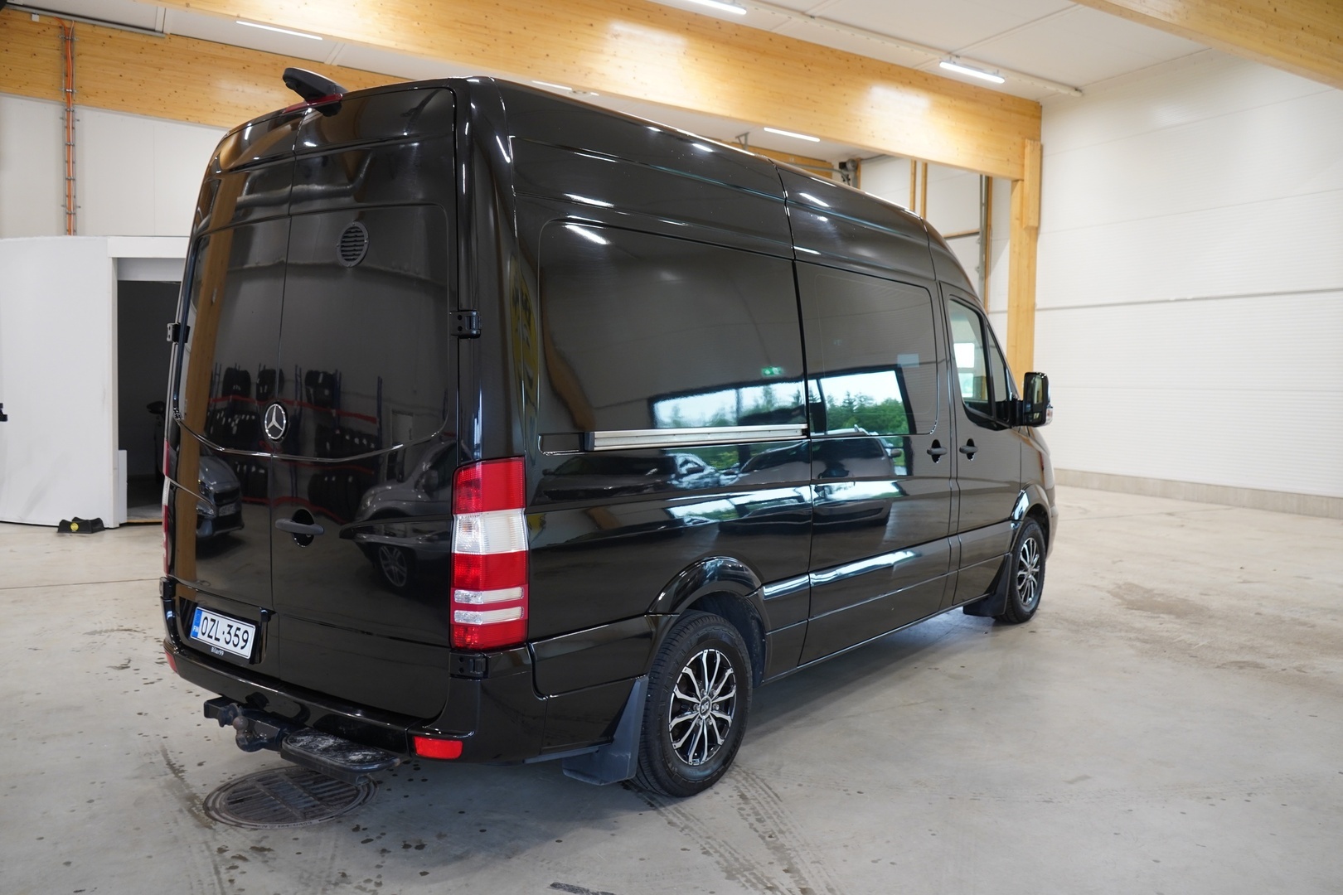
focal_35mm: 29
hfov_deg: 63.7
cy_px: 448
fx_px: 1082
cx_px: 672
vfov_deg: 45.0
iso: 800
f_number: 3.5
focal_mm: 29
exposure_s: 1/40
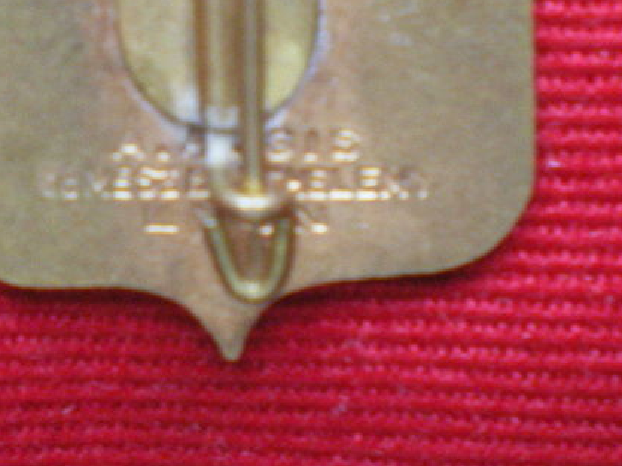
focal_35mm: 91
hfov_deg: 21.3
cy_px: -19
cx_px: 143
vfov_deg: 15.9
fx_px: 1634
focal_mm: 6.3
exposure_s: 1/20
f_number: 3.1
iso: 400
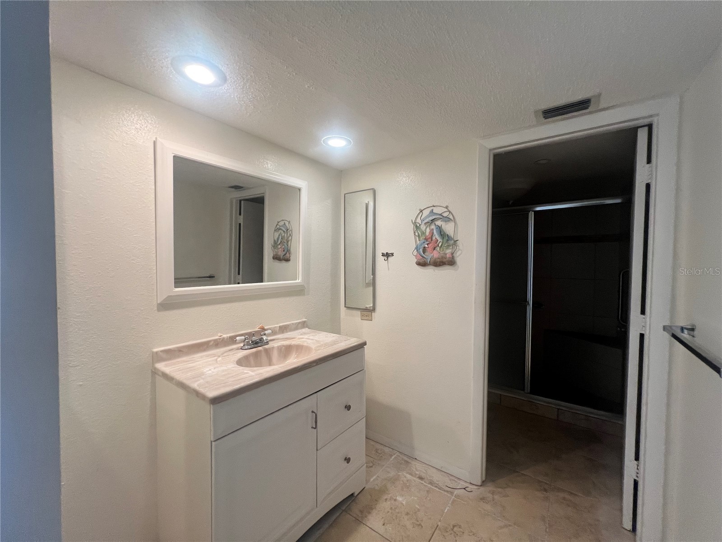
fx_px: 271
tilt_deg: -1.2
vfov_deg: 89.9
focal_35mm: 13
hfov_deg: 106.2
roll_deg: -0.1
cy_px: 271
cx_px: 361
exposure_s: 1/120
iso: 200
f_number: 1.8
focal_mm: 1.57
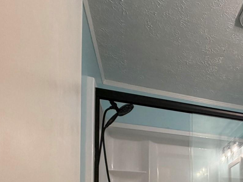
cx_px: 249
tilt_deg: +2.4
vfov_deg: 33.5
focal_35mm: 36
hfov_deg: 43.2
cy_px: 209
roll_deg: +1.2
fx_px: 253
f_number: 2.2
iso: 160
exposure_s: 1/60
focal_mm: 2.22
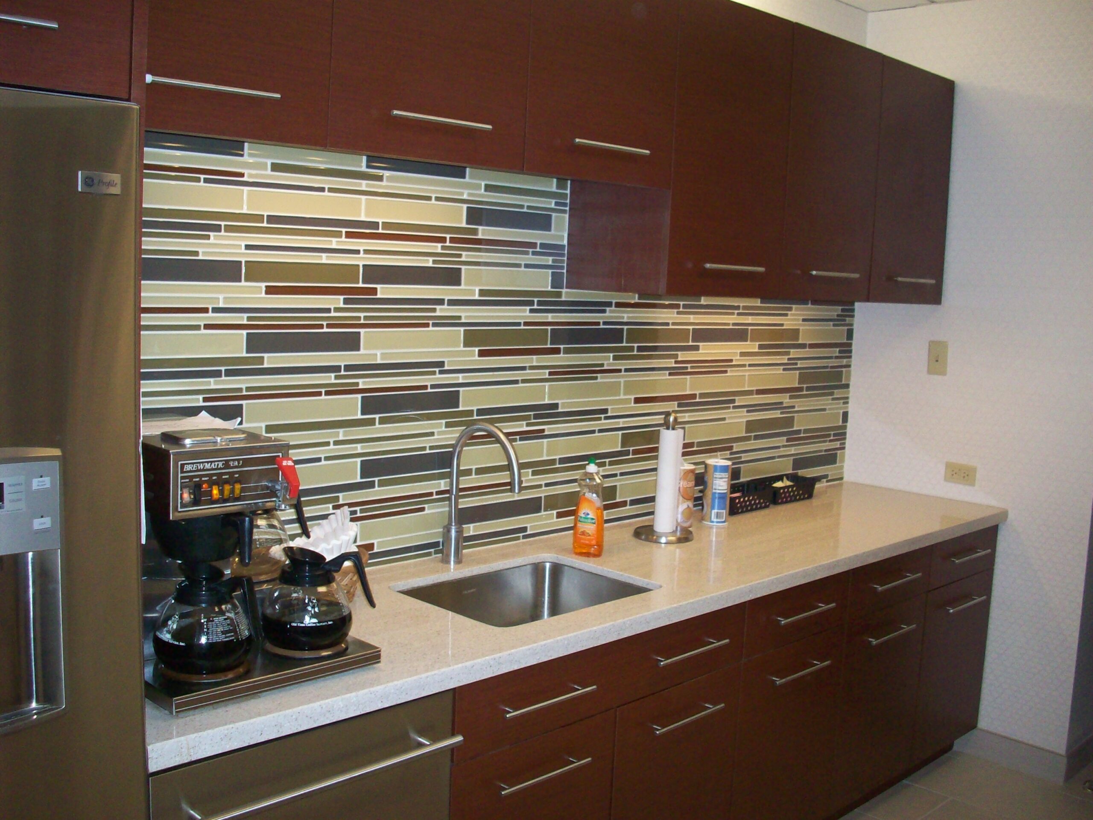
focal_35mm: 37
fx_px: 1168
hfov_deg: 50.1
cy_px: 410
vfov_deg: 38.7
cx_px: 546
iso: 160
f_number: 2.8
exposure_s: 1/64
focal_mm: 6.2
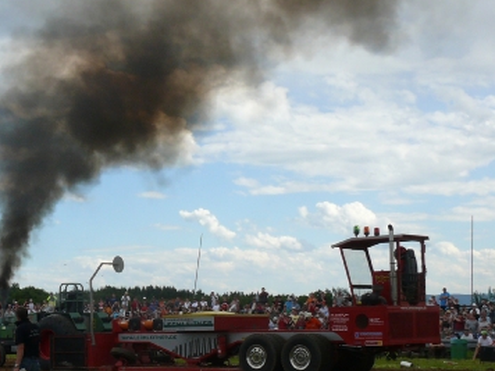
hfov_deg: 23.3
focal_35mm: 81
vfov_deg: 18.1
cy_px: 271
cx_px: 25
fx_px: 1158
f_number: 5.6
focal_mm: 7.6
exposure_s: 1/400
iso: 100
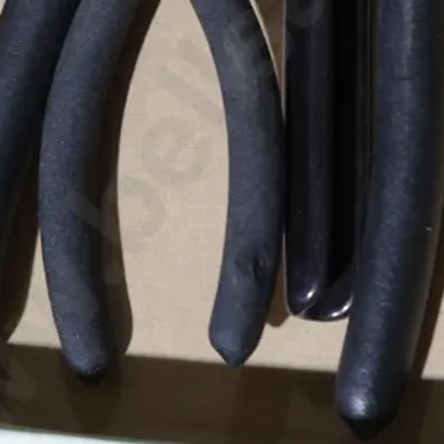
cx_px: 349
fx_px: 2162
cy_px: -82
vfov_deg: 11.5
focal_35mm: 149
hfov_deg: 11.7
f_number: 5.3
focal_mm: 25
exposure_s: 1/60
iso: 1600
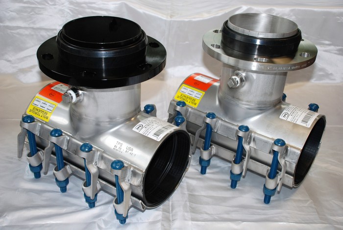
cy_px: 115
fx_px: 401
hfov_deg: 46.3
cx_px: 172
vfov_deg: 32.0
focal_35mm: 42
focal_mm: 28
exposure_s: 1/60
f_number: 4
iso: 200
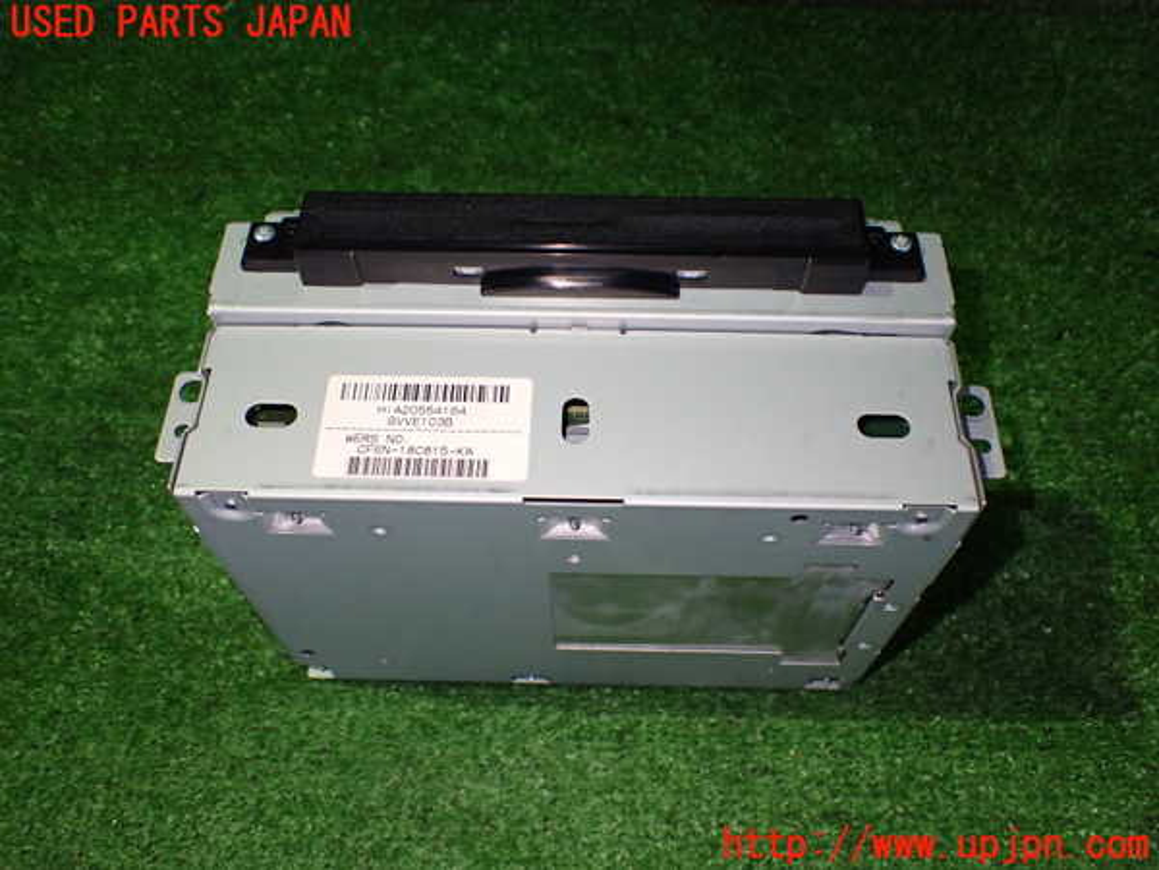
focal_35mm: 30
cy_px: 435
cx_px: 580
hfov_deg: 60.0
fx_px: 1004
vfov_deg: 46.8
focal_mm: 5.4
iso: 800
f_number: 2.3
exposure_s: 1/80
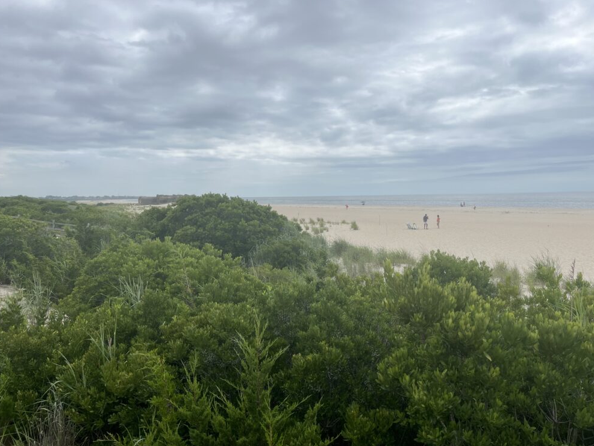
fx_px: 463
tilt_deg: -5.1
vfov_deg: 51.4
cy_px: 228
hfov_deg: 65.3
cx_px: 302
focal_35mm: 27
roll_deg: +1.1
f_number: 1.6
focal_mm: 5.1
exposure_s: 1/5556
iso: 50
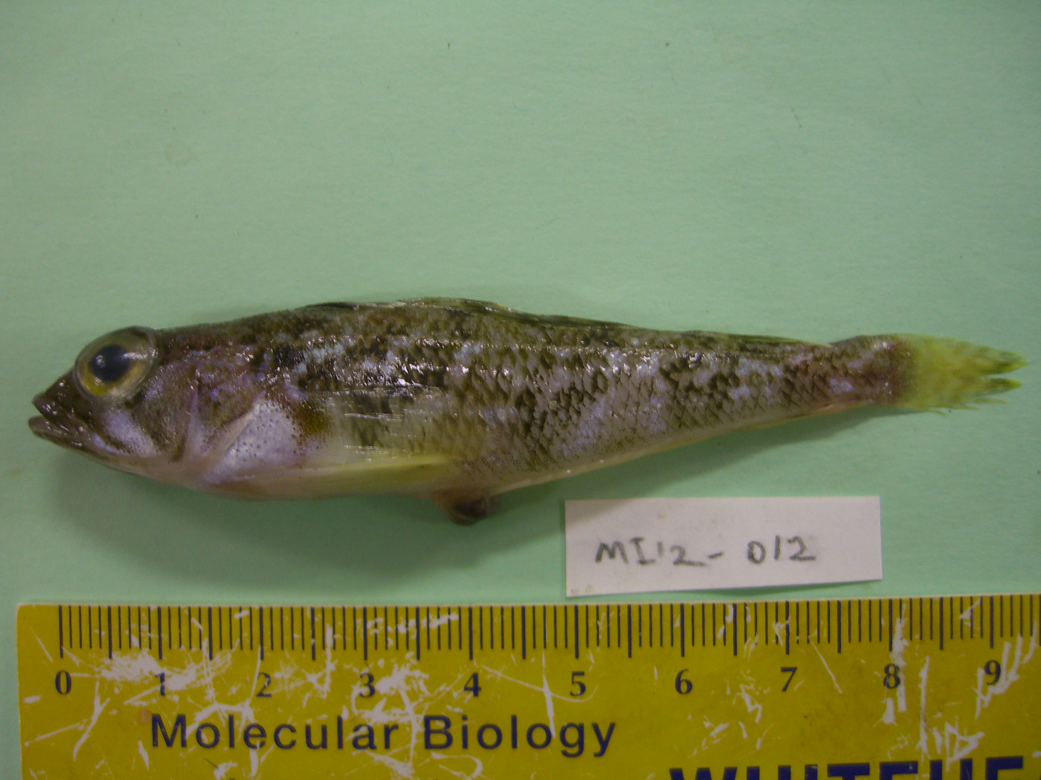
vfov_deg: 37.7
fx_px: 1143
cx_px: 520
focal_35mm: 38
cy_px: 390
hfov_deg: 49.0
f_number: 2.8
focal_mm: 7.9
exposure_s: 1/20
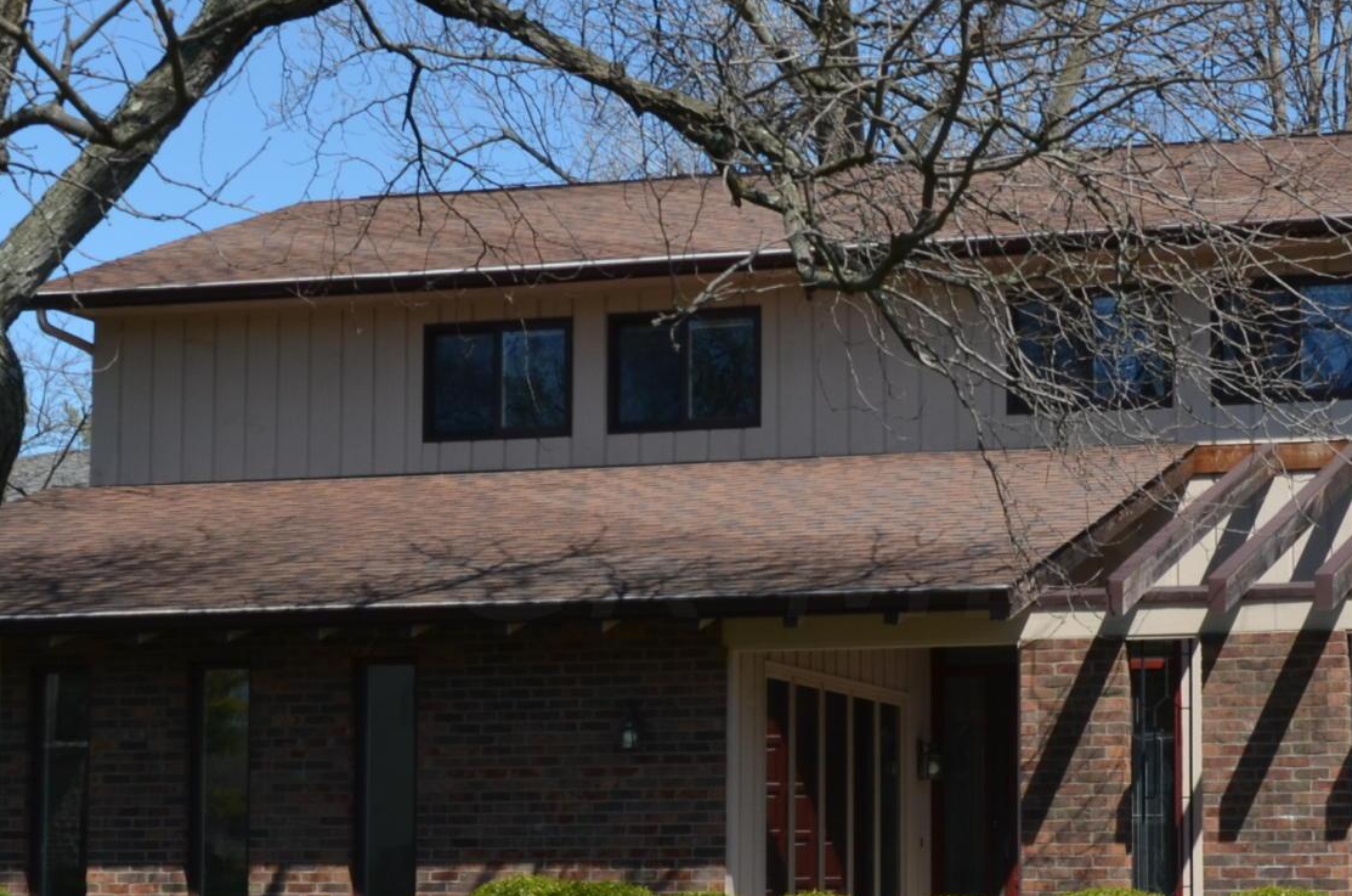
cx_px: 809
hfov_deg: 21.0
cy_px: 543
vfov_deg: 14.0
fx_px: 3635
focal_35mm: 97
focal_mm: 24
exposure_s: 1/250
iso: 140
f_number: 8
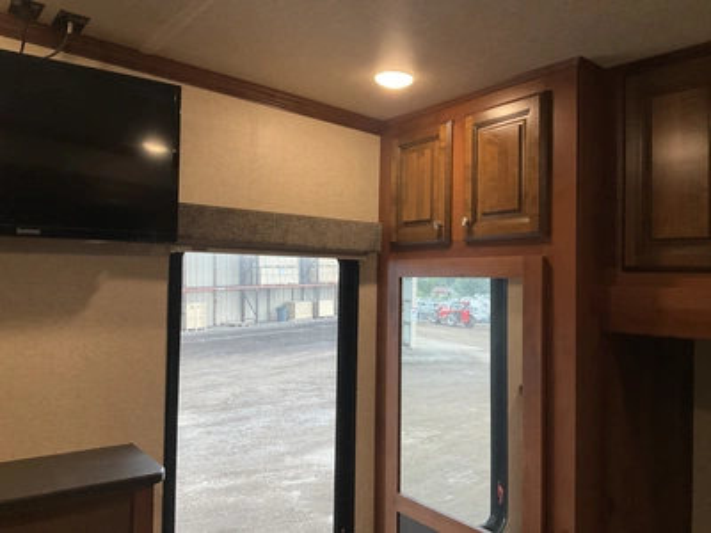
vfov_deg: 48.2
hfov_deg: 61.7
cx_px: 356
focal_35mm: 29
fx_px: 596
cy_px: 266
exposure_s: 1/60
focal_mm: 3
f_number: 1.8
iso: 160
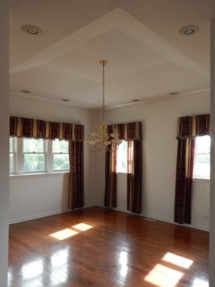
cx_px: 125
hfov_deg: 51.1
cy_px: 154
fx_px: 223
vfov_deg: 65.2
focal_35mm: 27
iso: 125
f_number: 3
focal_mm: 4
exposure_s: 1/50
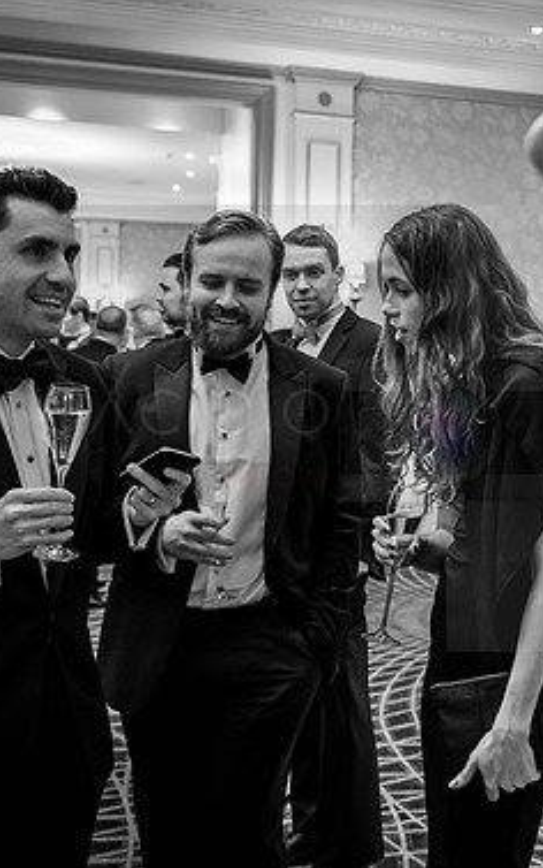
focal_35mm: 48
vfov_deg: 41.8
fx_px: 1135
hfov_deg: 26.2
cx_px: 472
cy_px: 393
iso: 1600
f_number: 2.8
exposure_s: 1/20
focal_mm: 28
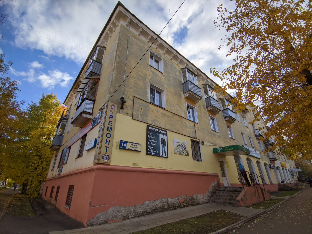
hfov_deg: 94.5
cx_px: 156
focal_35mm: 16
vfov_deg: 78.0
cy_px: 117
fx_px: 144
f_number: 2.2
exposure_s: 1/678
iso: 78
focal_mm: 2.35
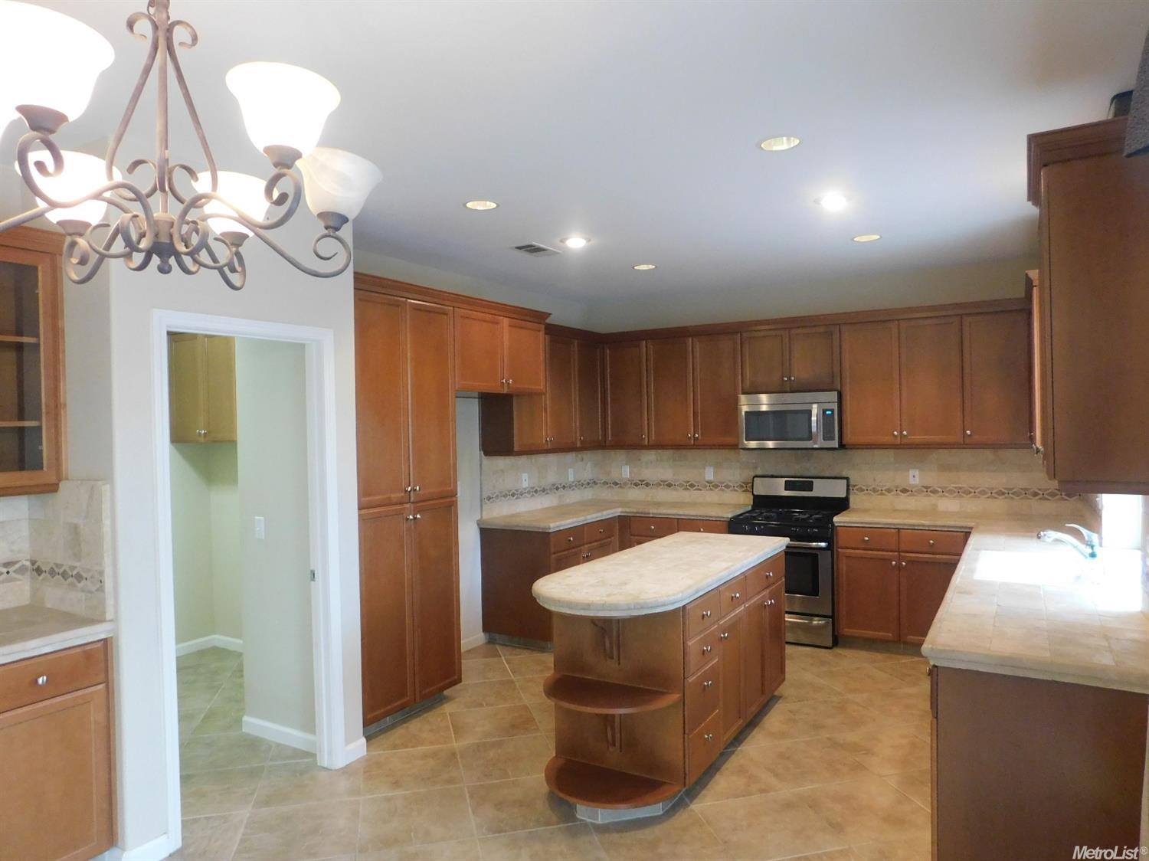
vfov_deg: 58.9
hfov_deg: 73.9
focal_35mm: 23
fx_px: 763
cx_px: 574
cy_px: 430
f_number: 3
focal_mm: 4
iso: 360
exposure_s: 1/30
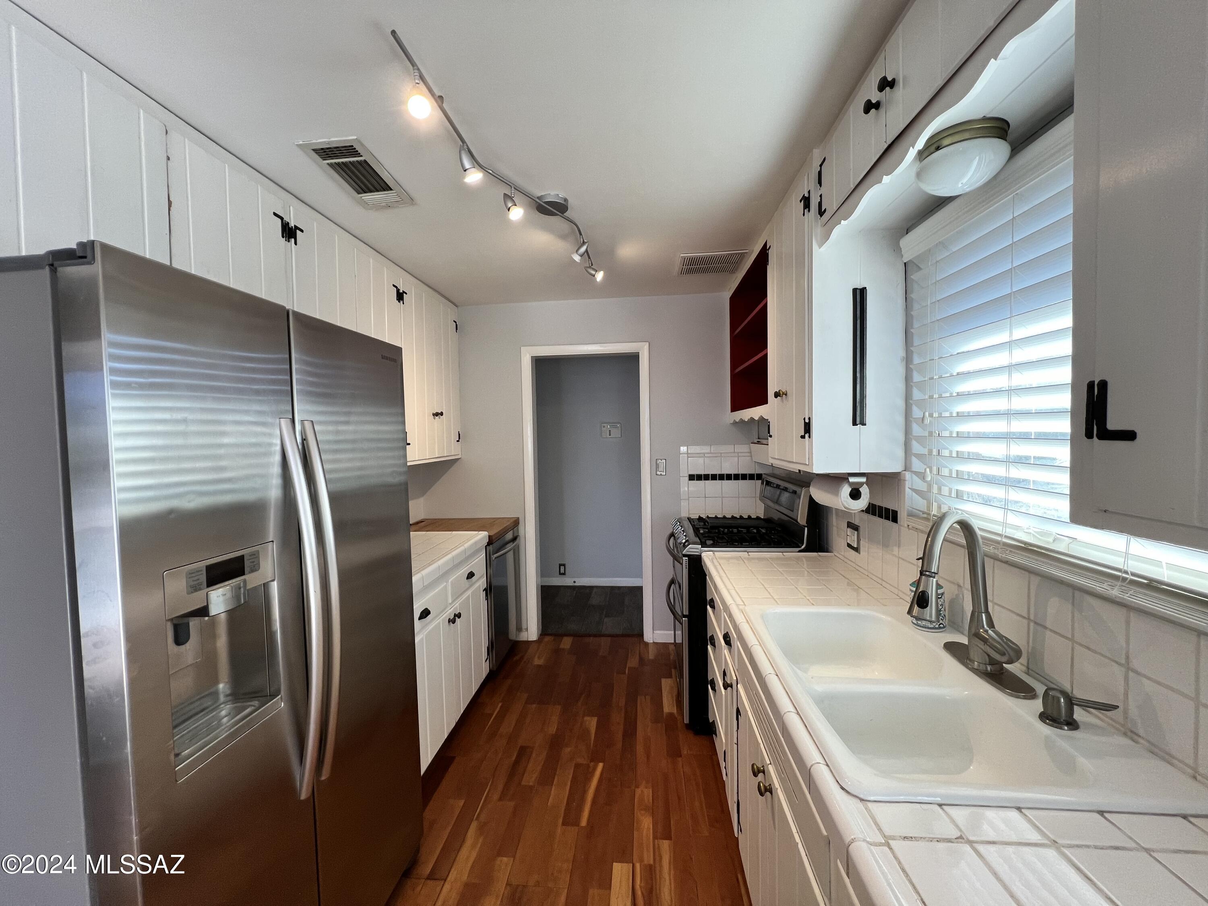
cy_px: 453
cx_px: 604
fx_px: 454
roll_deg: +1.3
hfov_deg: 106.2
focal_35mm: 13
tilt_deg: -2.9
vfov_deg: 89.9
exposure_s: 1/120
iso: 80
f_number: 1.8
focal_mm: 1.57
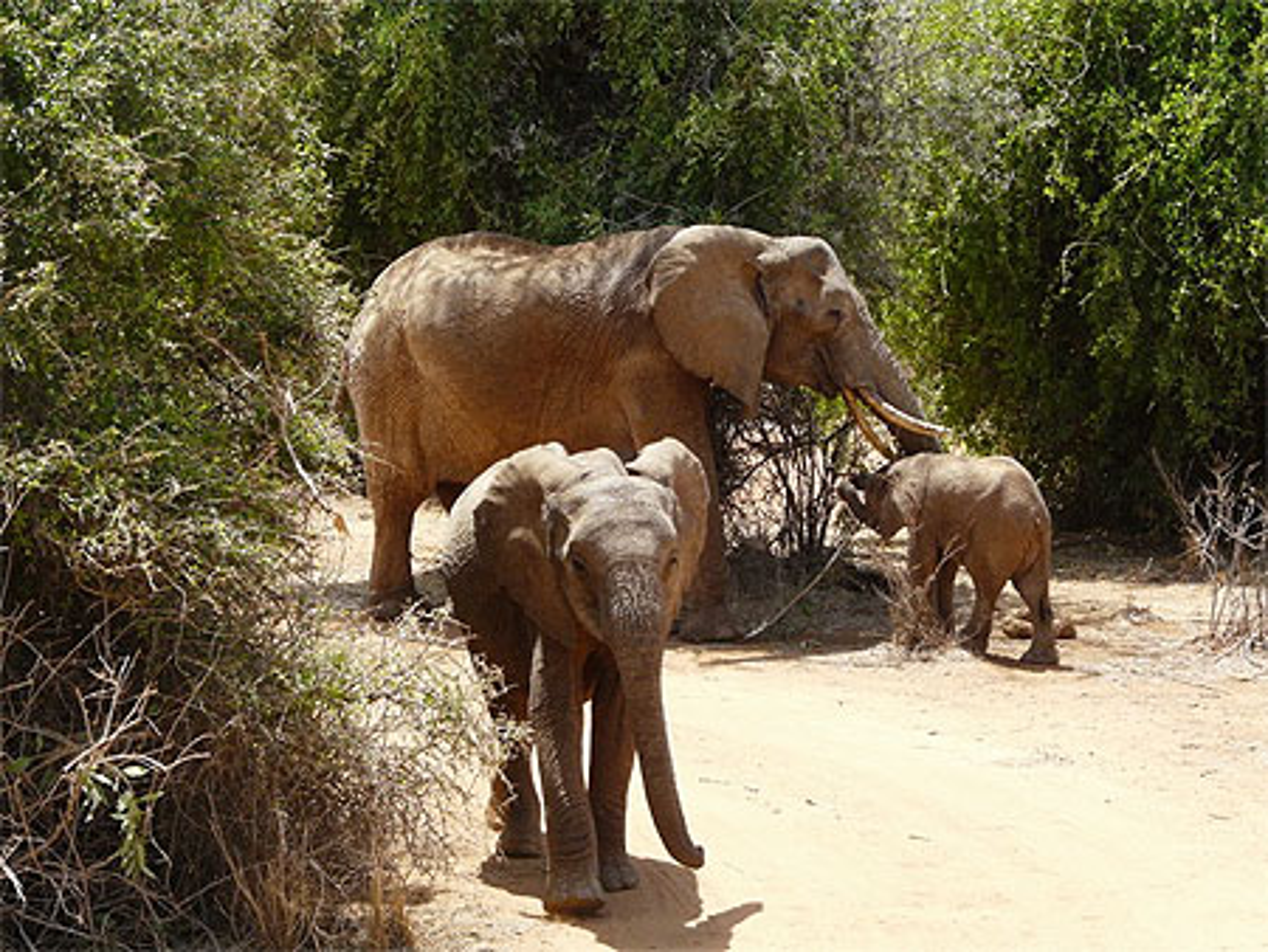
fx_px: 3262
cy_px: 476
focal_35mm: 89
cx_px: 634
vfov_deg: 16.6
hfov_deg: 22.0
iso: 100
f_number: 5
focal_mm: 14.7
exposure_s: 1/200
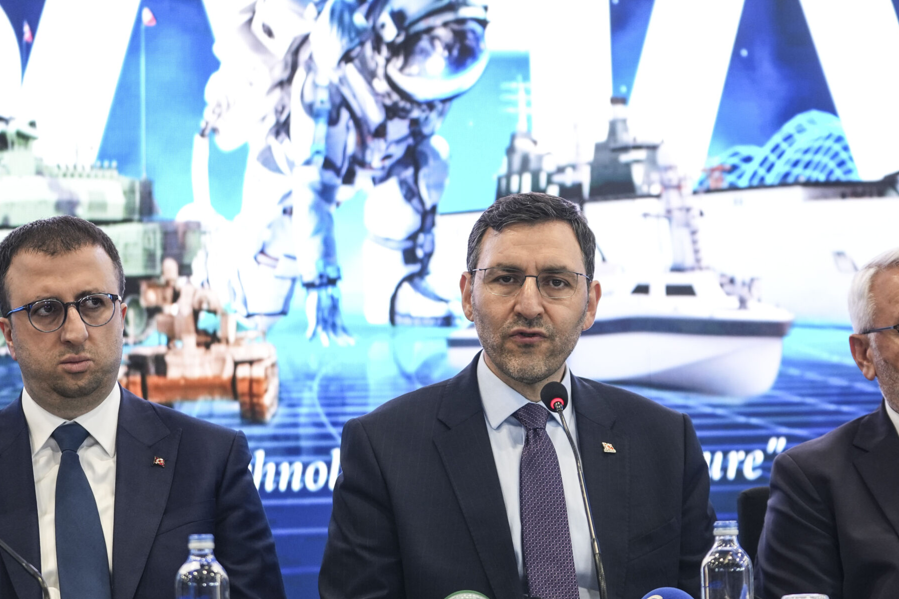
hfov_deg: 20.2
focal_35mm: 101
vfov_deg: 13.6
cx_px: 485
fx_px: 2522
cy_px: 301
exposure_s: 1/200
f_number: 2.8
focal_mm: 71
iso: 1250
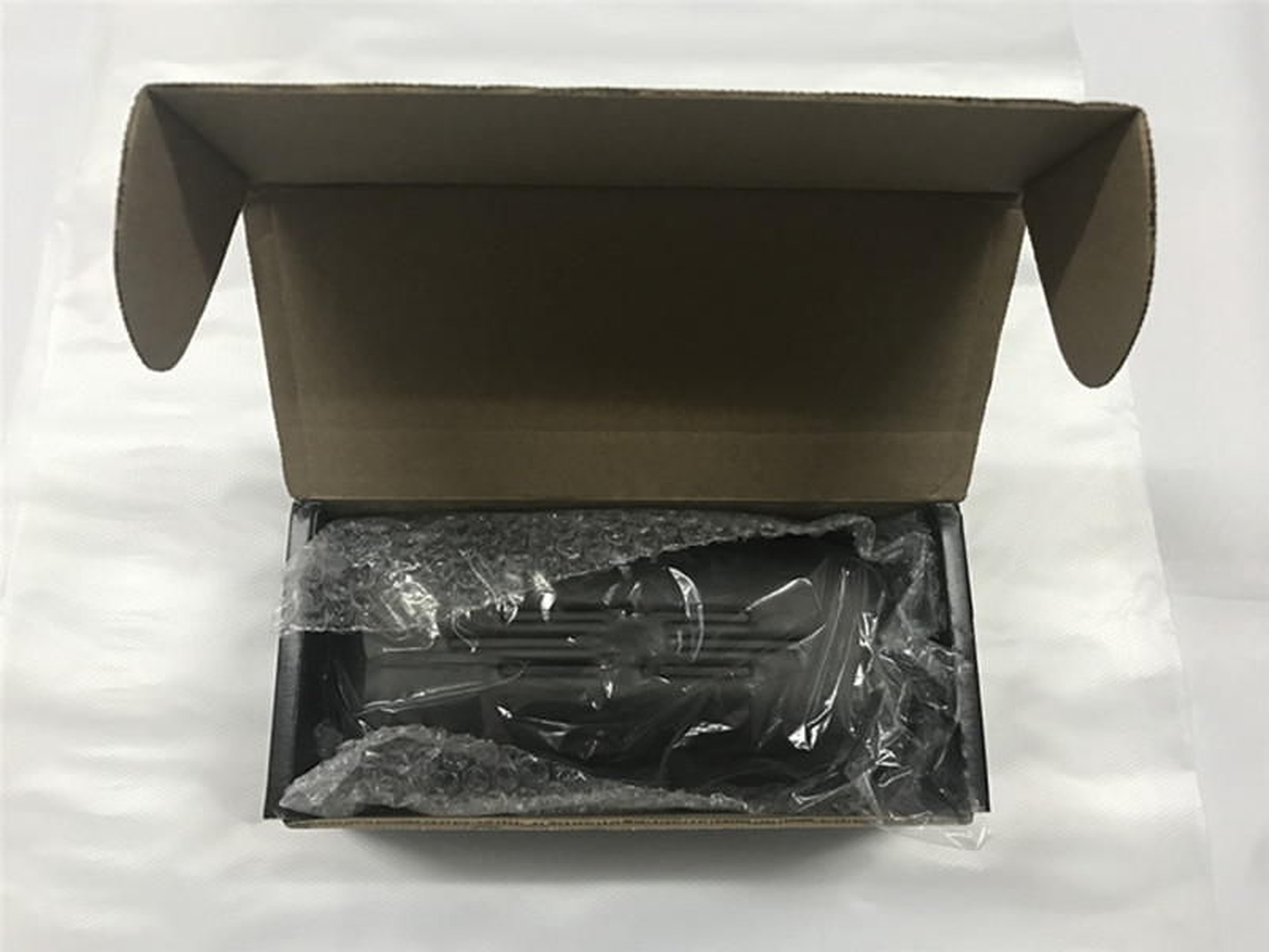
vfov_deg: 49.7
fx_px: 1026
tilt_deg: -73.0
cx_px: 634
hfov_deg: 63.4
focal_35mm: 28
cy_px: 476
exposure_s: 1/17
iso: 80
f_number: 1.8
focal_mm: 3.99
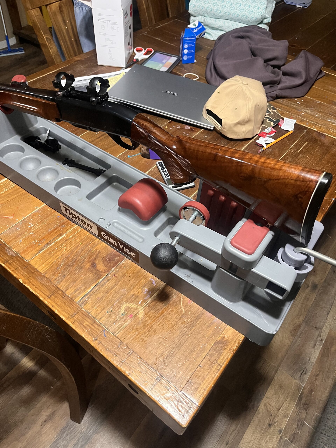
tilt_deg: -49.1
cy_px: 224
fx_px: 336
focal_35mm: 26
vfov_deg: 67.3
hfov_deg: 53.1
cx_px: 168
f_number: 1.6
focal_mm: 5.1
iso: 400
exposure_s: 1/60
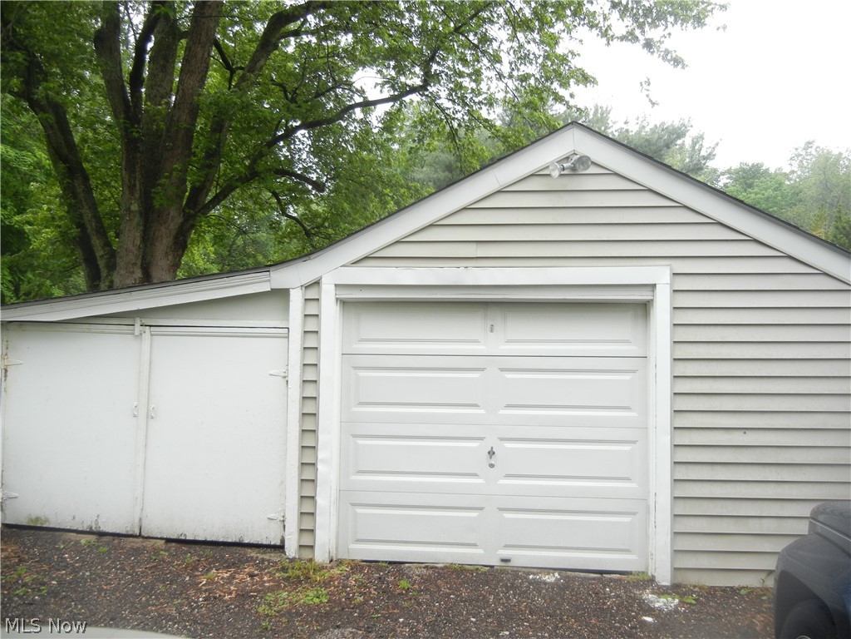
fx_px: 738
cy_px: 320
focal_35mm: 30
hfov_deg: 60.0
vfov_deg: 46.8
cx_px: 426
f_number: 3.5
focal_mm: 5.4
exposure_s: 1/80.8
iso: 160
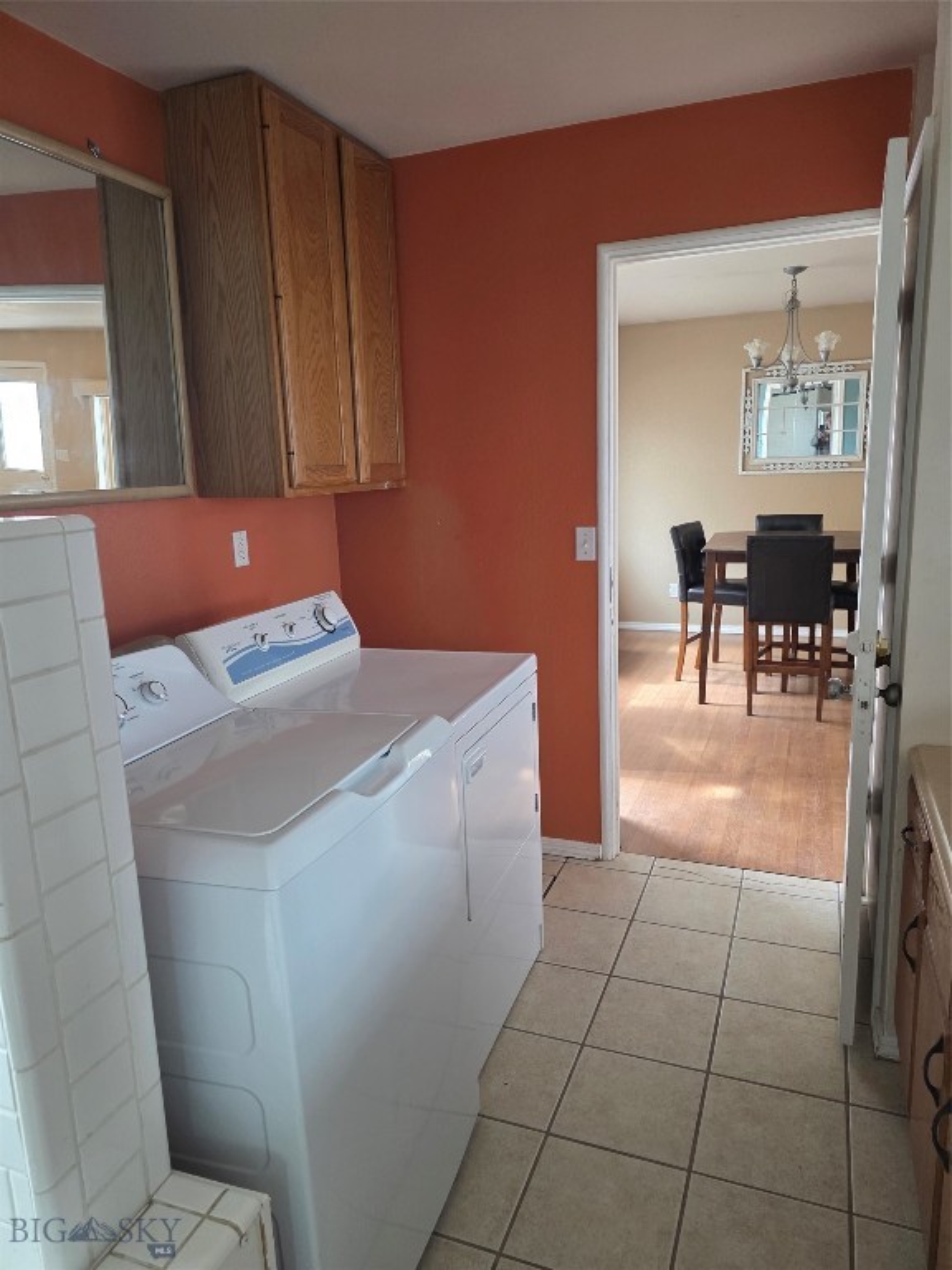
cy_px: 635
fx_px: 843
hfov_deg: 58.9
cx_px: 476
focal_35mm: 23
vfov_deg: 73.9
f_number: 1.7
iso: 400
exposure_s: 1/120
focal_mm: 6.3
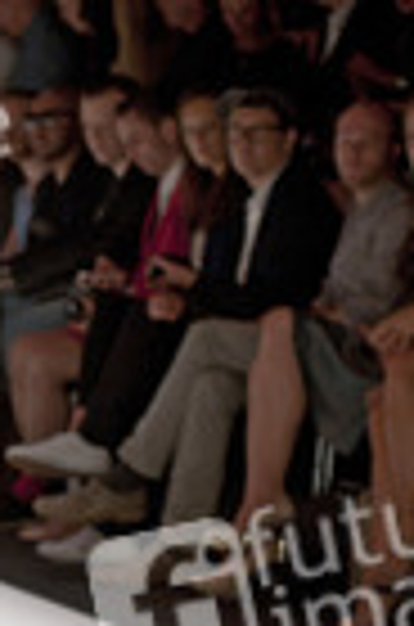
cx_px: -90
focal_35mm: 231
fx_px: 4004
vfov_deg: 8.9
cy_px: 360
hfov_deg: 5.9
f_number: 7.1
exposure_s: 1/200
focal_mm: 80
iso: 1600
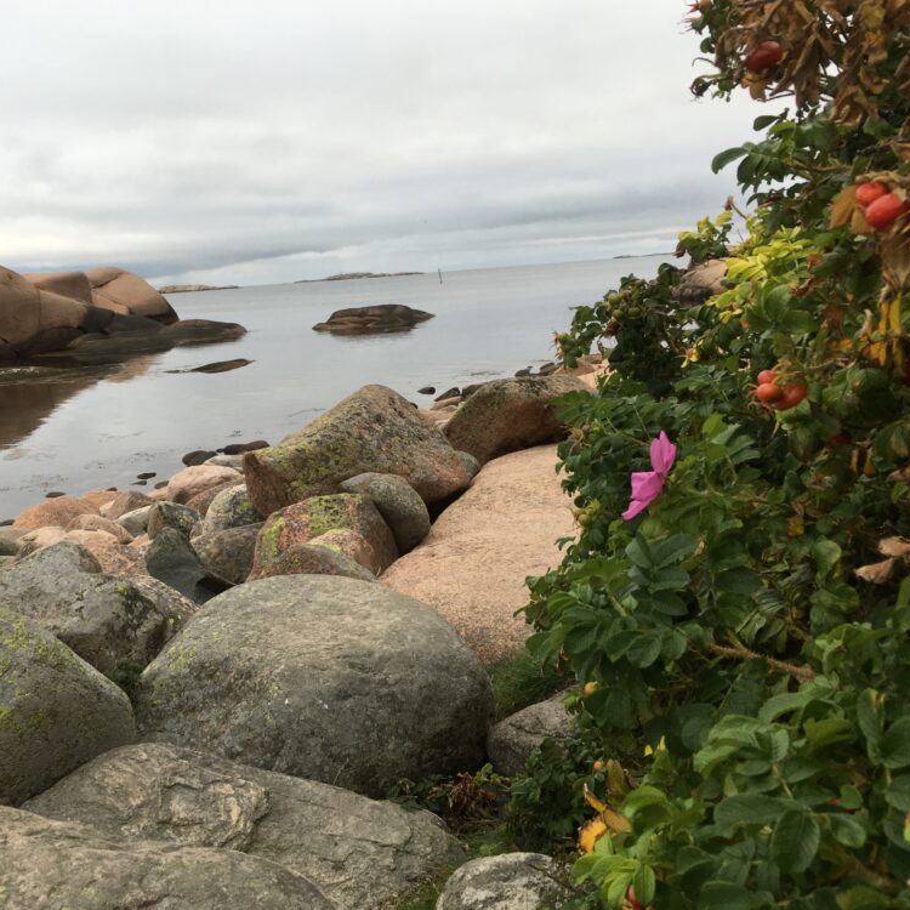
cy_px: 447
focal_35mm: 35
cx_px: 331
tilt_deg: -9.2
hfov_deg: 46.7
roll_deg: +4.5
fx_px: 1041
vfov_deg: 47.2
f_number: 2.2
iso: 40
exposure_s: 1/100
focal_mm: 4.15
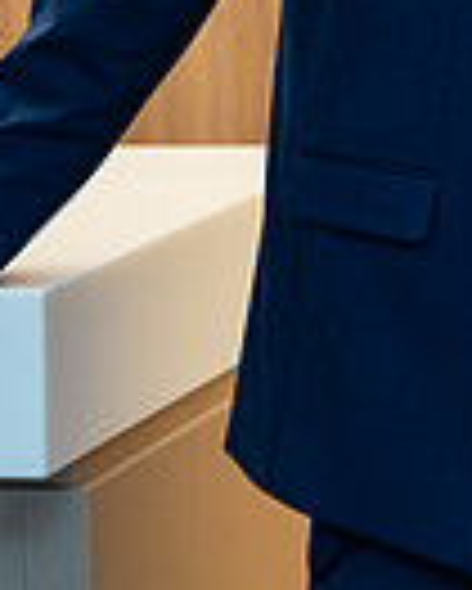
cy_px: -272
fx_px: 4901
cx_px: 627
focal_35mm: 281
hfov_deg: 5.5
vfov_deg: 6.8
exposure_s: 1/200
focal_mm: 63
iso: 500
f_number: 3.5
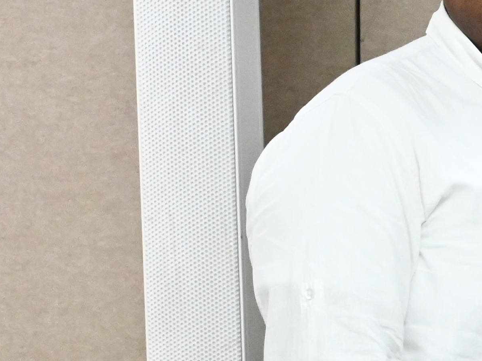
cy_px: 780
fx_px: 4233
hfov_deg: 6.0
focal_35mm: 304
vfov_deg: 4.8
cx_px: 1428
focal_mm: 46
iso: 3200
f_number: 7.1
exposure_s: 1/100
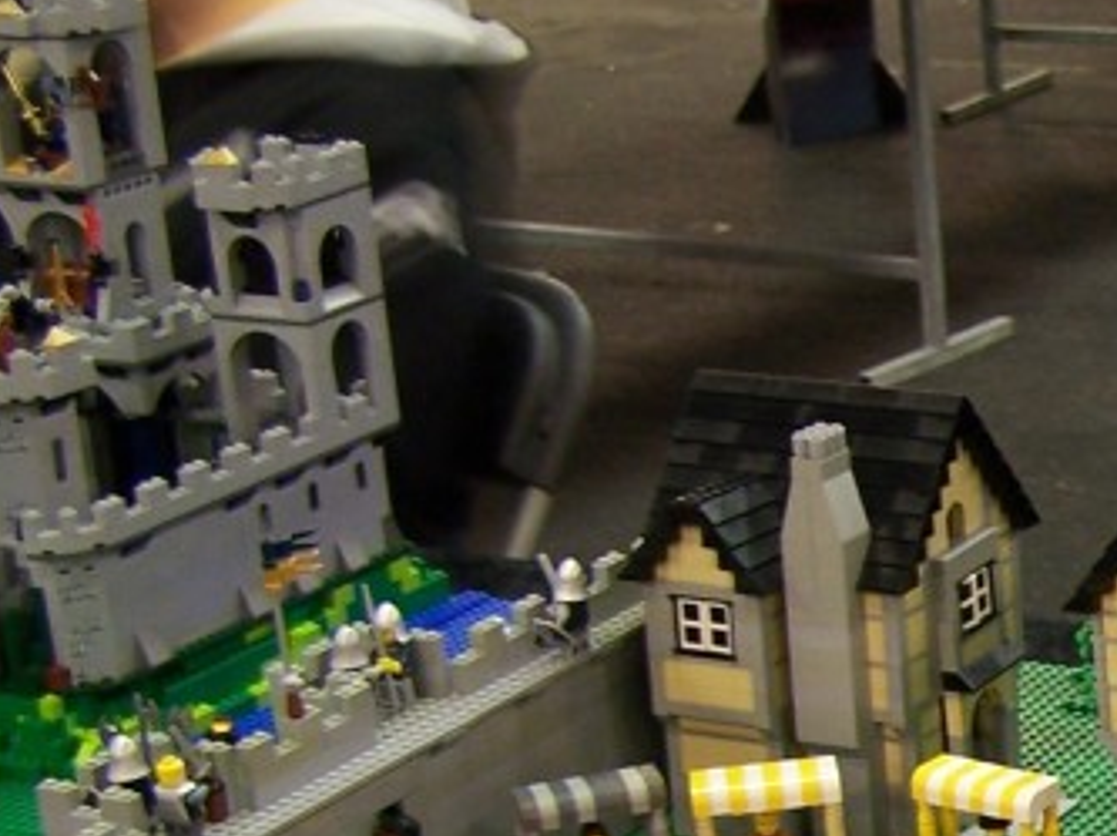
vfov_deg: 12.4
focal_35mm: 117
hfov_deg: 15.6
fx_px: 3771
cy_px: 957
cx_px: 1660
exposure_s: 1/2
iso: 80
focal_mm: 6.3
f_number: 2.8
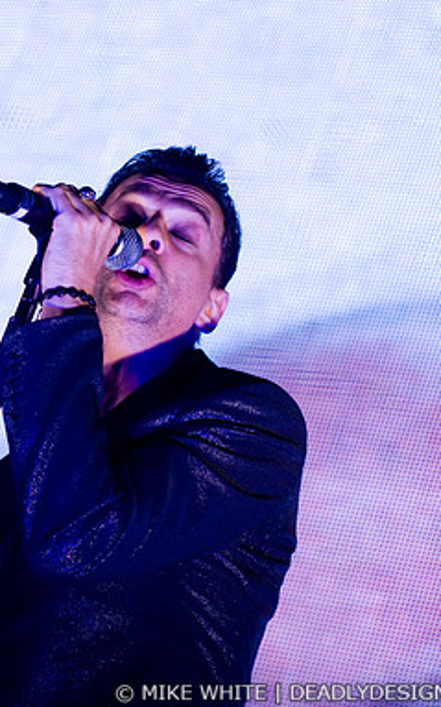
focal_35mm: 162
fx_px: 3119
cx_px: -11
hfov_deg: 8.0
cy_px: 354
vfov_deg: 12.9
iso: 800
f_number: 4
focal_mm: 70
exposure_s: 1/125
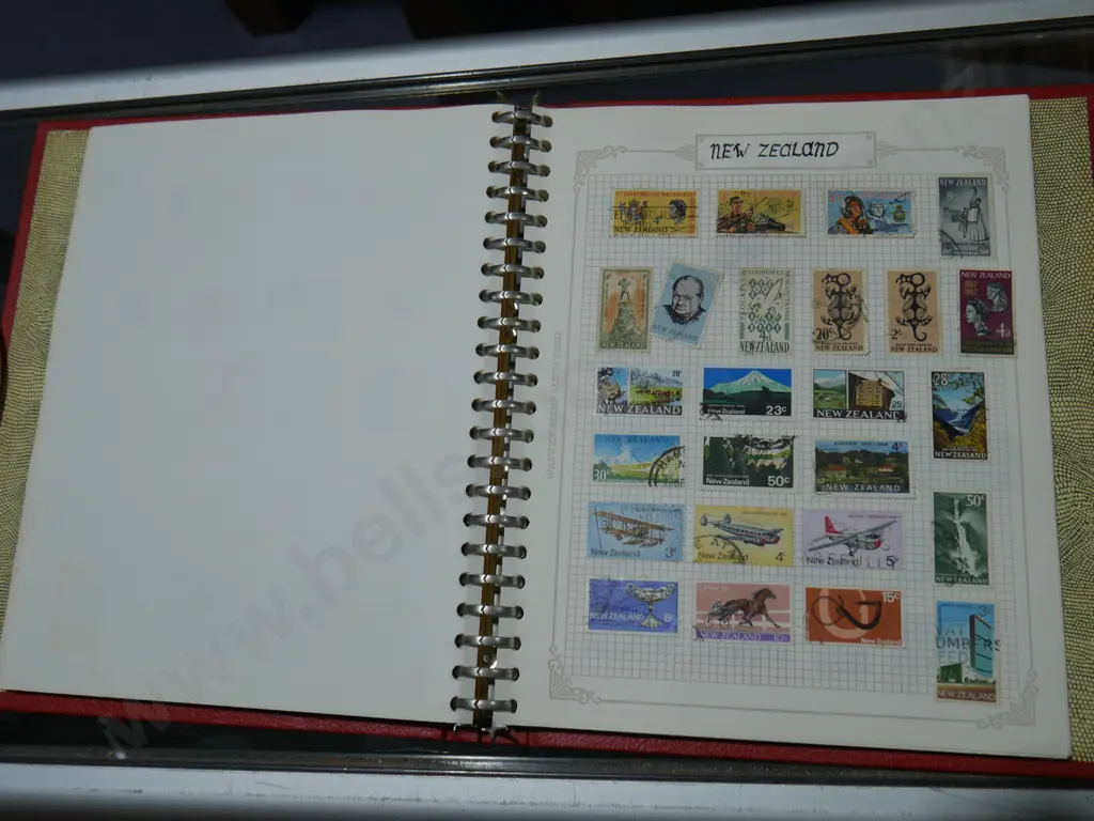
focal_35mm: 32
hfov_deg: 56.8
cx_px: 547
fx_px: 1011
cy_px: 410
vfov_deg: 44.2
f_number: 5
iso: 200
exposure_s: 1/160
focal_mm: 16
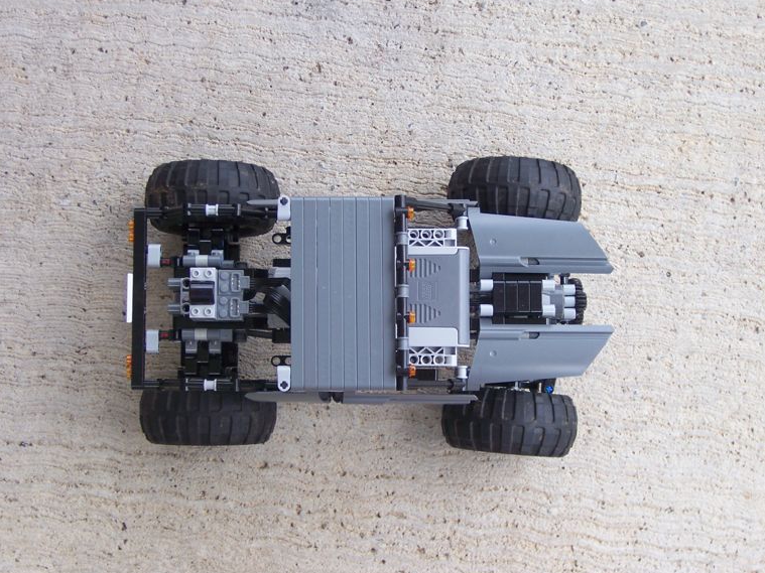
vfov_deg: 24.8
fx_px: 1304
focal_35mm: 59
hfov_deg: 32.7
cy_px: 286
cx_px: 385
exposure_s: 1/100
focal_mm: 9.6
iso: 80
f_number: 3.6
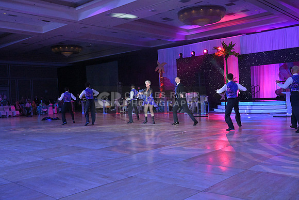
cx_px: 150
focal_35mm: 35
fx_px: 291
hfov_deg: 54.4
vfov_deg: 37.9
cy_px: 100
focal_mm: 35
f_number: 10
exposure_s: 1/400
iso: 6400
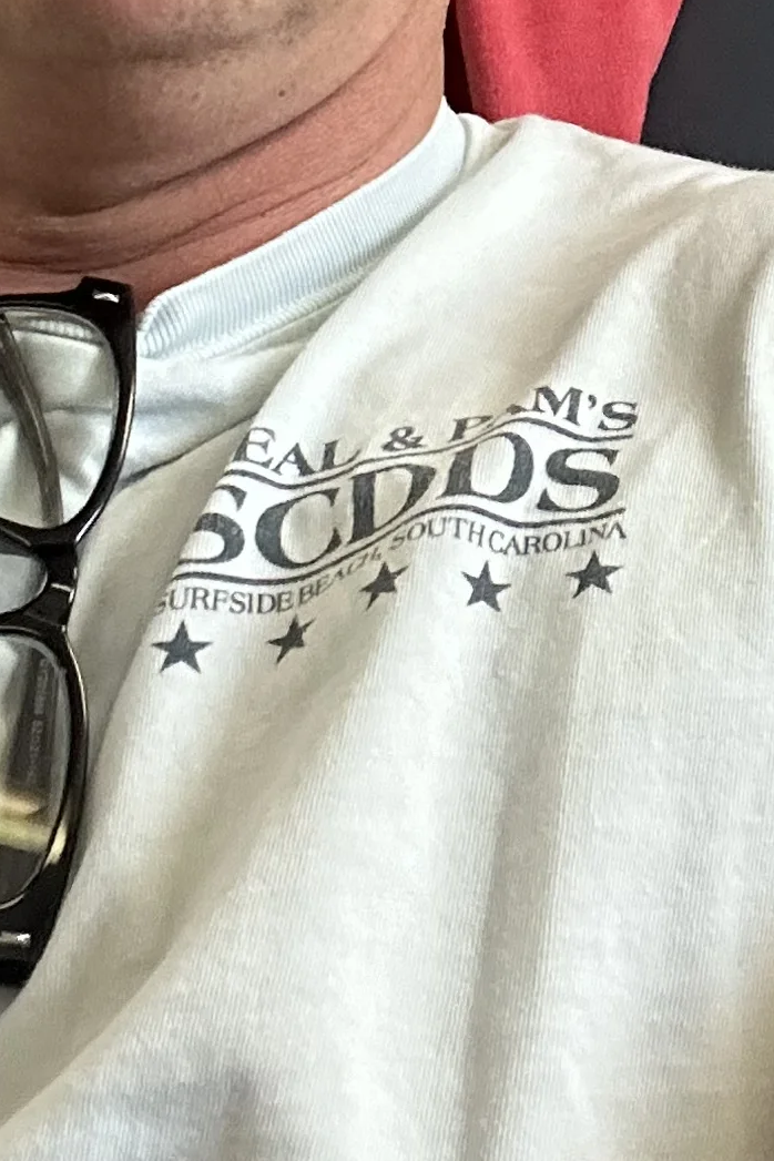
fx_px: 2967
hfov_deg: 14.6
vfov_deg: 21.7
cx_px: 767
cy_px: 154
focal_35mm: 92
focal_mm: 2.69
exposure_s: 1/60
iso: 250
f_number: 1.9
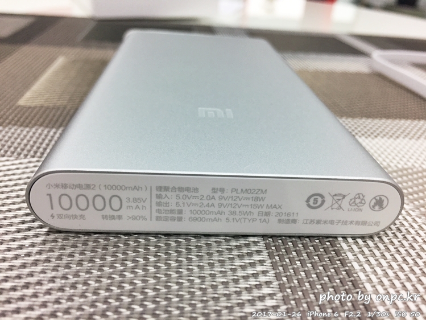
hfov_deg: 61.7
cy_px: 160
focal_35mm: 29
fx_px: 357
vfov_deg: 48.2
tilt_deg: -29.0
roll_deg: -2.7
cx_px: 213
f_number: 2.2
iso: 50
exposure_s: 1/30
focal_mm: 4.15
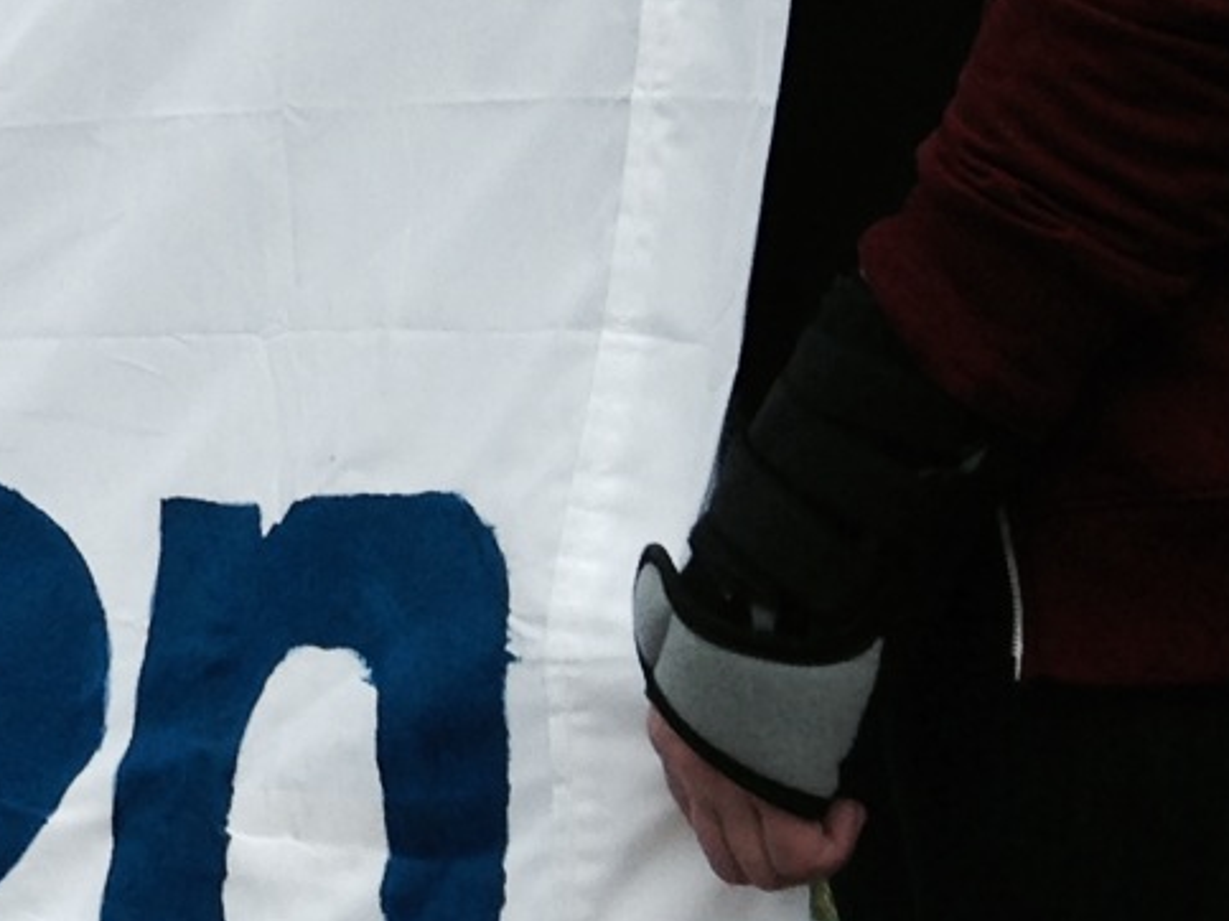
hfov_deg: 12.3
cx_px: -1300
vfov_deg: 10.4
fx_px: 4969
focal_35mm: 140
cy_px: -137
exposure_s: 1/475
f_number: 2.4
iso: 50
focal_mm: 4.12
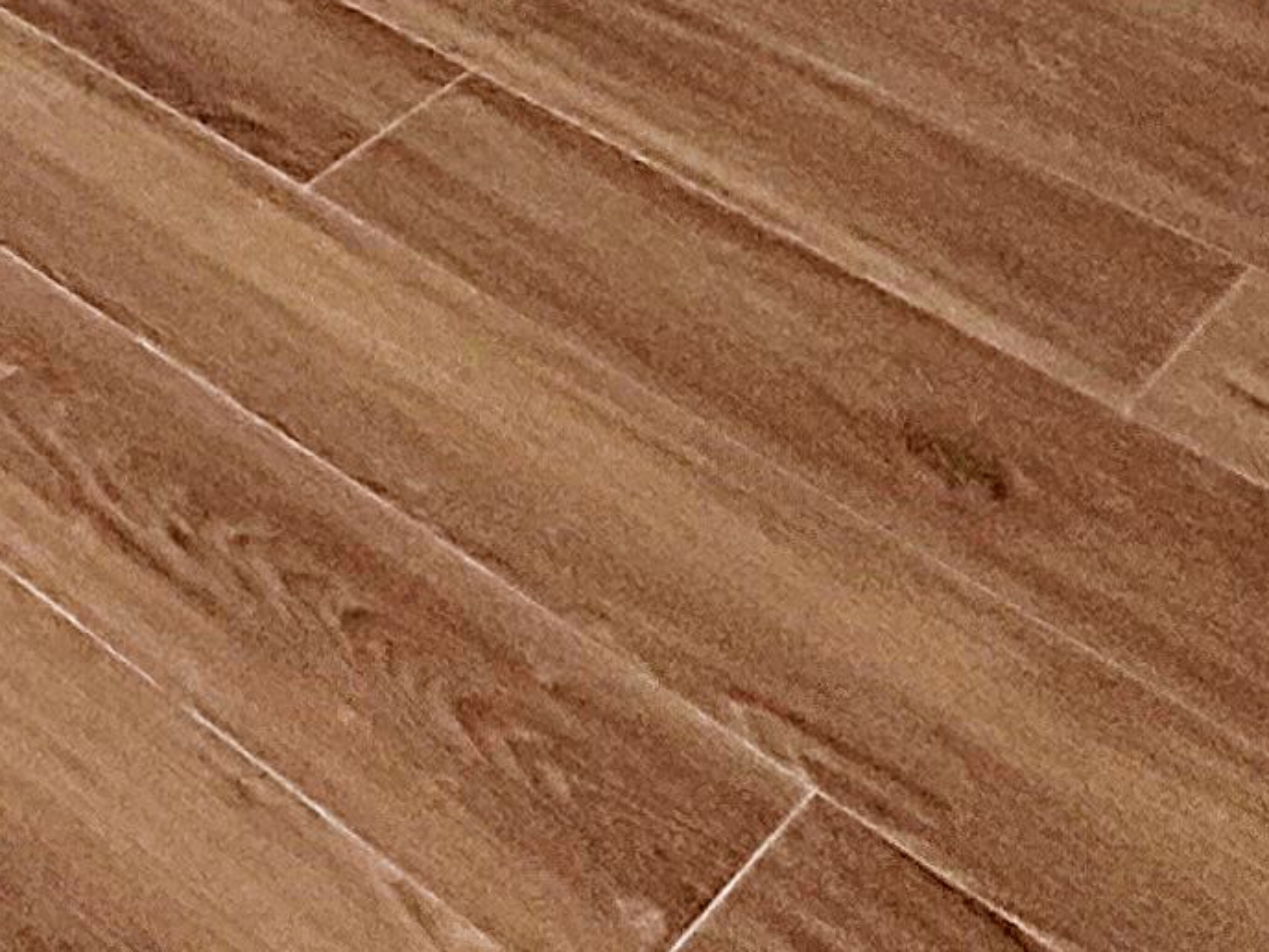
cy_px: -1566
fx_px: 3006
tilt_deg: -3.6
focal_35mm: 82
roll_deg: -1.4
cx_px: -540
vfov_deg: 12.4
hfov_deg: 20.9
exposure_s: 1/99
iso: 100
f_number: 2.2
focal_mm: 2.22
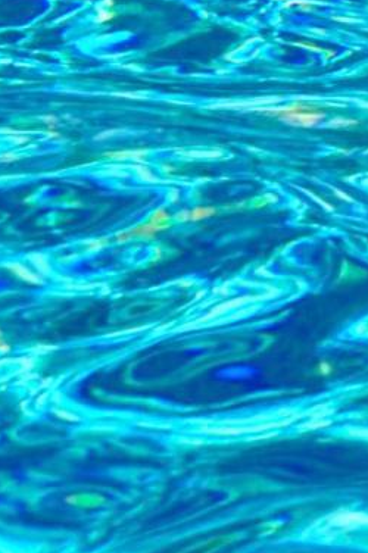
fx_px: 4777
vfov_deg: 6.3
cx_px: 1921
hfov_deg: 3.9
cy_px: -896
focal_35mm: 311
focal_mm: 26
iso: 200
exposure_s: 1/500
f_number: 11
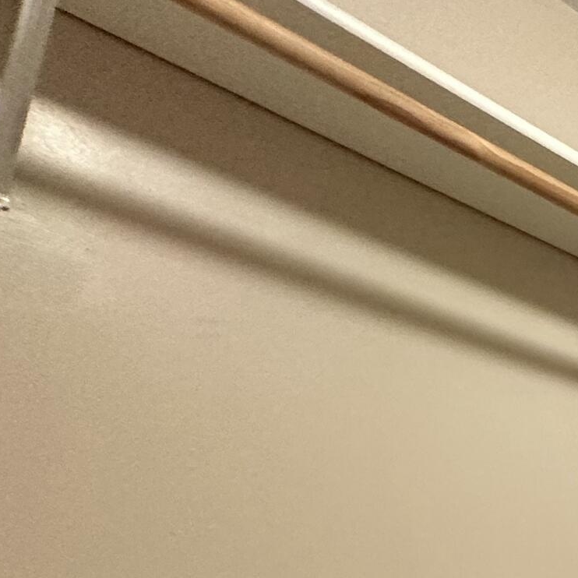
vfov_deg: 25.6
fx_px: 945
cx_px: 1048
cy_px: 862
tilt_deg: -11.9
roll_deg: -1.0
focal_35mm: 50
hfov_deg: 21.5
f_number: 2.2
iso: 250
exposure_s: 1/60
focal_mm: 2.22
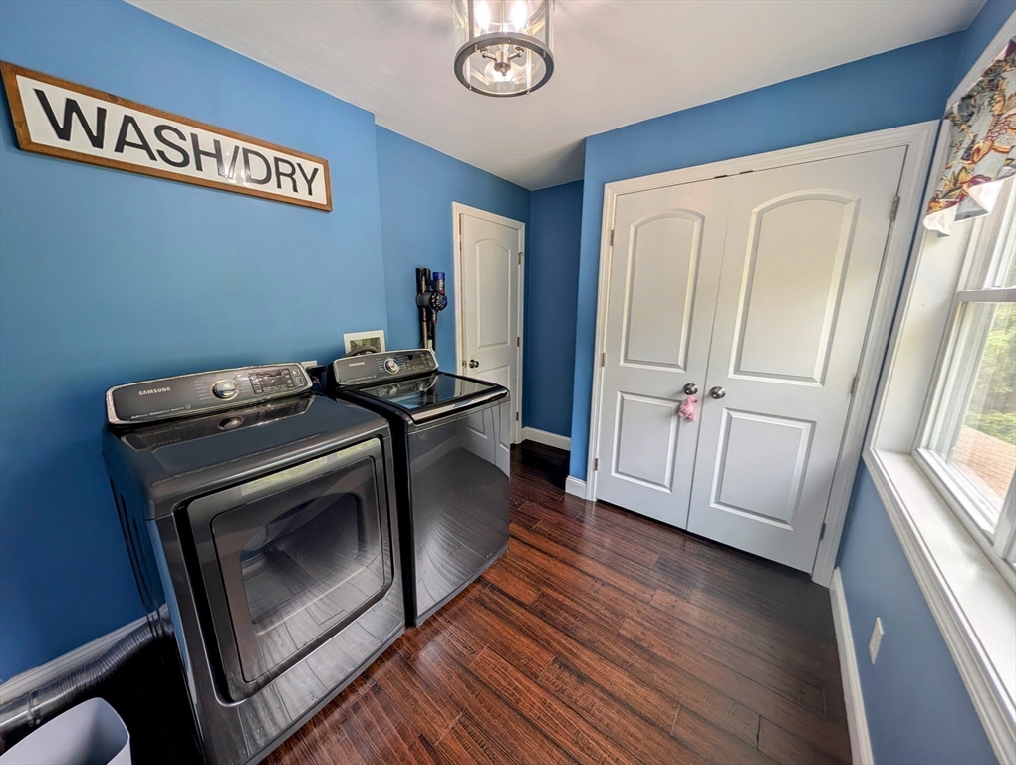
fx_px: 353
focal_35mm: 12
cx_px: 508
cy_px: 382
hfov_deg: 110.5
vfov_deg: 94.6
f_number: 1.95
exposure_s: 1/77.4
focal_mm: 2.23
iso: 36
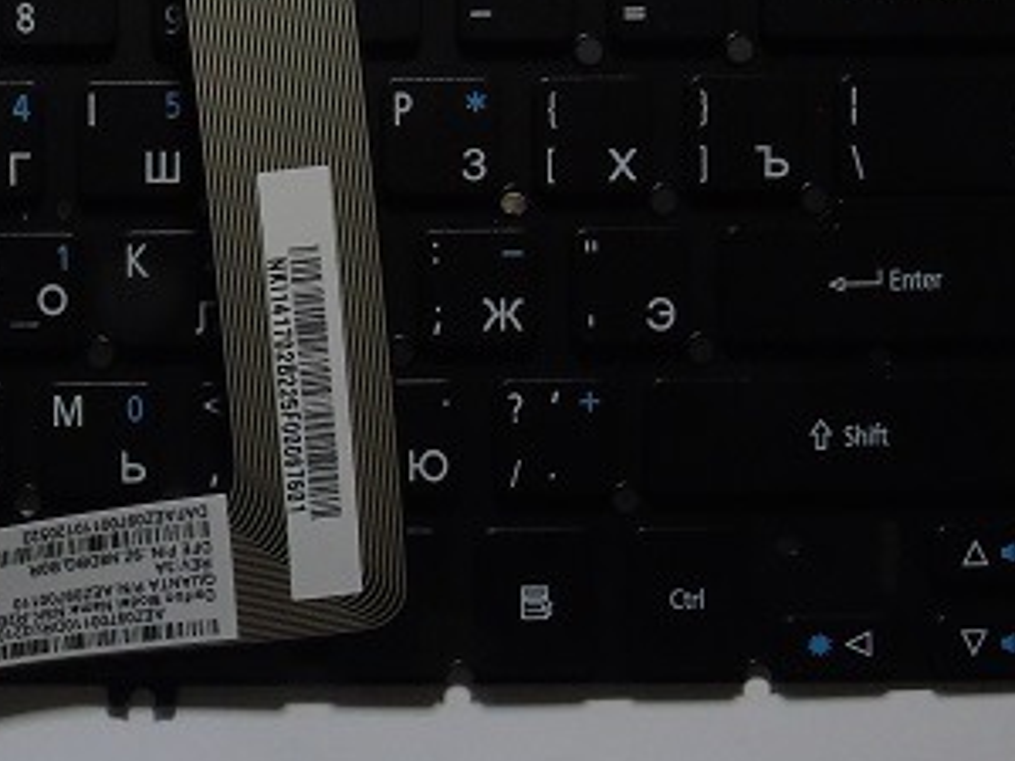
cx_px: 27
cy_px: 277
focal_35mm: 85
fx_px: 2492
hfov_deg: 22.2
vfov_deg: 17.3
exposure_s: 1/15
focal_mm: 6.1
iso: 200
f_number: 6.6
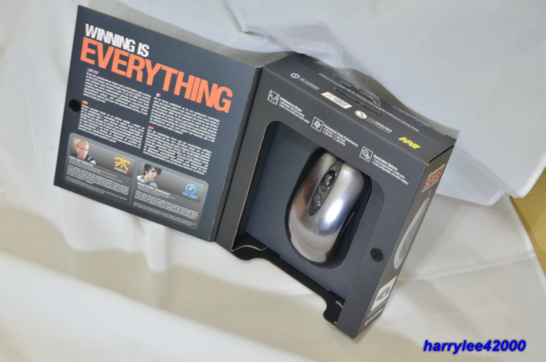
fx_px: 863
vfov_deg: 23.7
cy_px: 181
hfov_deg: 35.1
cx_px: 273
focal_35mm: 57
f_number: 10
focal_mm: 38
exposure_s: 1/6
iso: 400
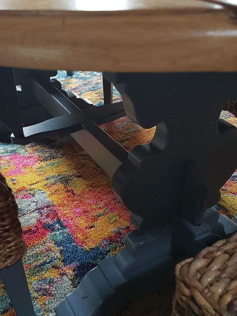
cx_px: 82
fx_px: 329
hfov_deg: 39.3
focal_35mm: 36
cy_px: 156
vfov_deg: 51.4
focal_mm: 4.2
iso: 200
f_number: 1.7
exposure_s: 1/50
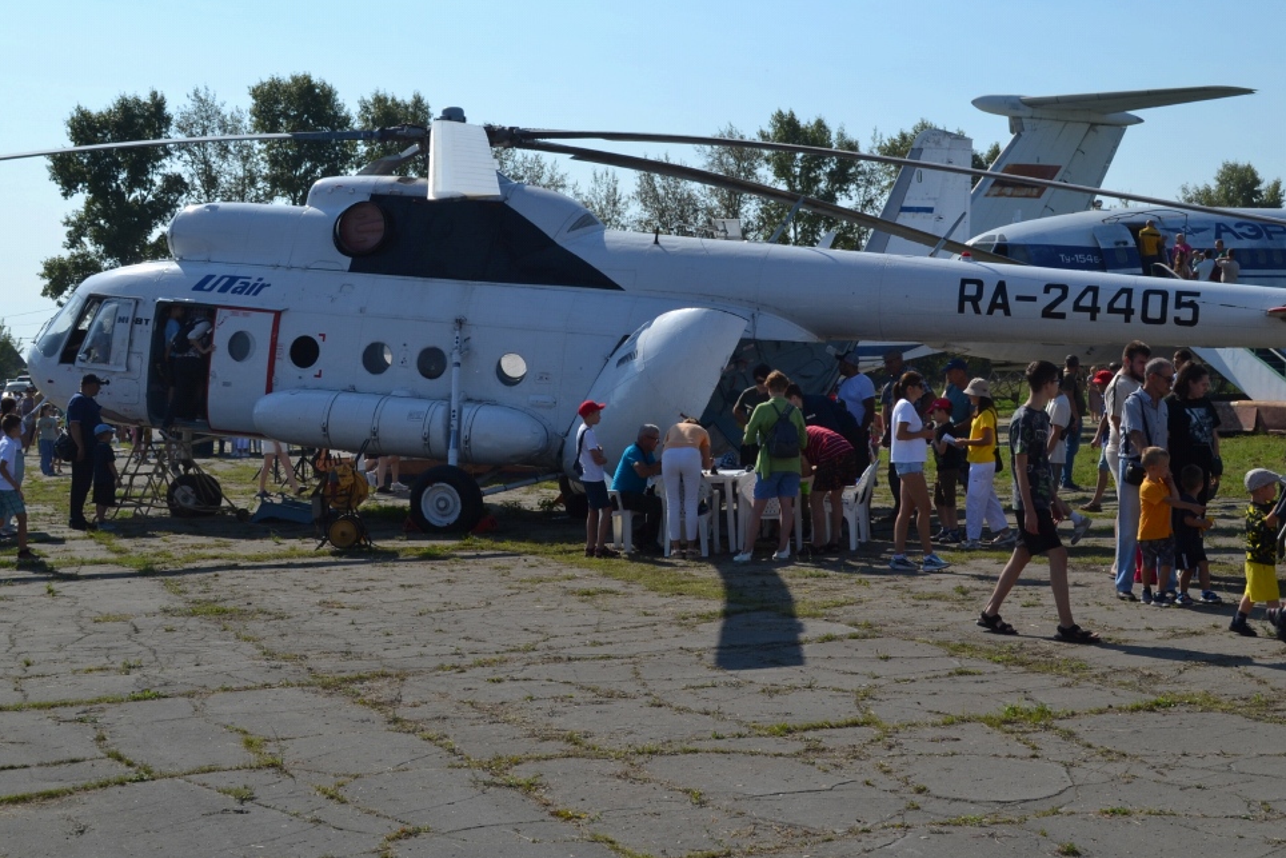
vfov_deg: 23.1
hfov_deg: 34.1
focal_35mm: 59
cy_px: 346
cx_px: 704
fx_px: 2096
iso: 100
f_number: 9
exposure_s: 1/320
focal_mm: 29
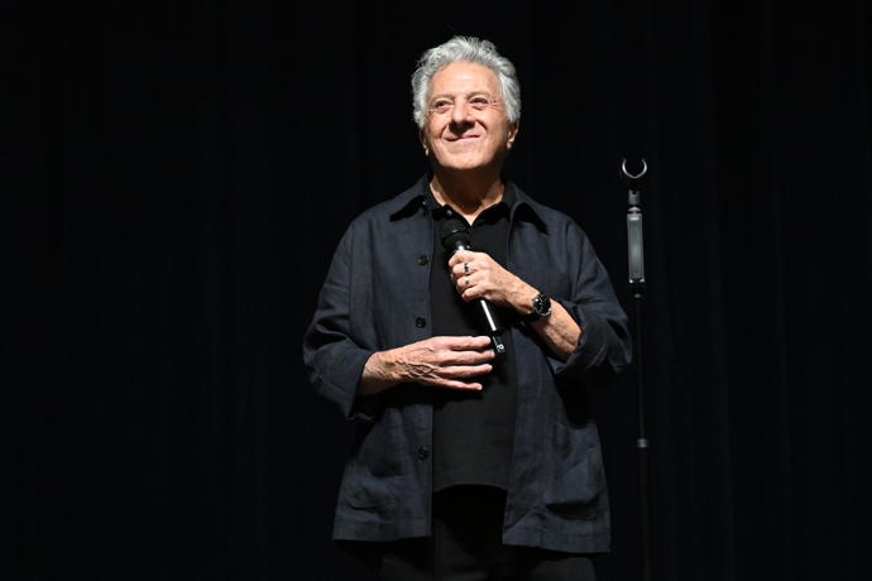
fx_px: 2470
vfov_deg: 13.4
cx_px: 436
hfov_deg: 20.0
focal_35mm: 102
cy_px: 290
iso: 4000
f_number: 2.8
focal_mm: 68
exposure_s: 1/400
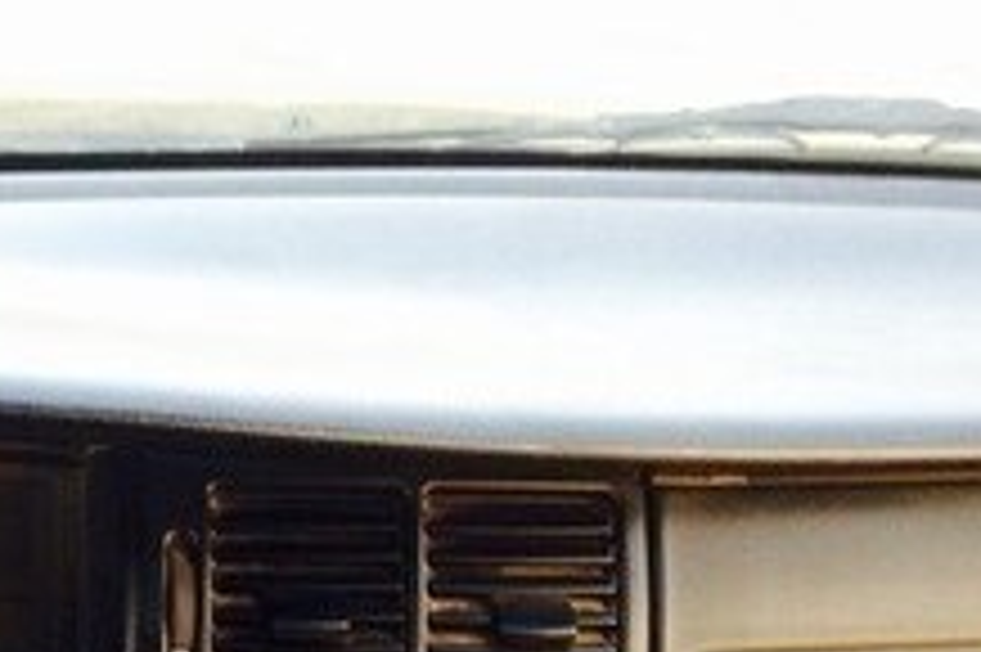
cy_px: 888
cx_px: -40
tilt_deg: -31.1
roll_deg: +0.2
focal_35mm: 104
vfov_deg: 12.7
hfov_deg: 19.0
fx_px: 2832
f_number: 2.4
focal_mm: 4.12
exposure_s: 1/20
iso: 50
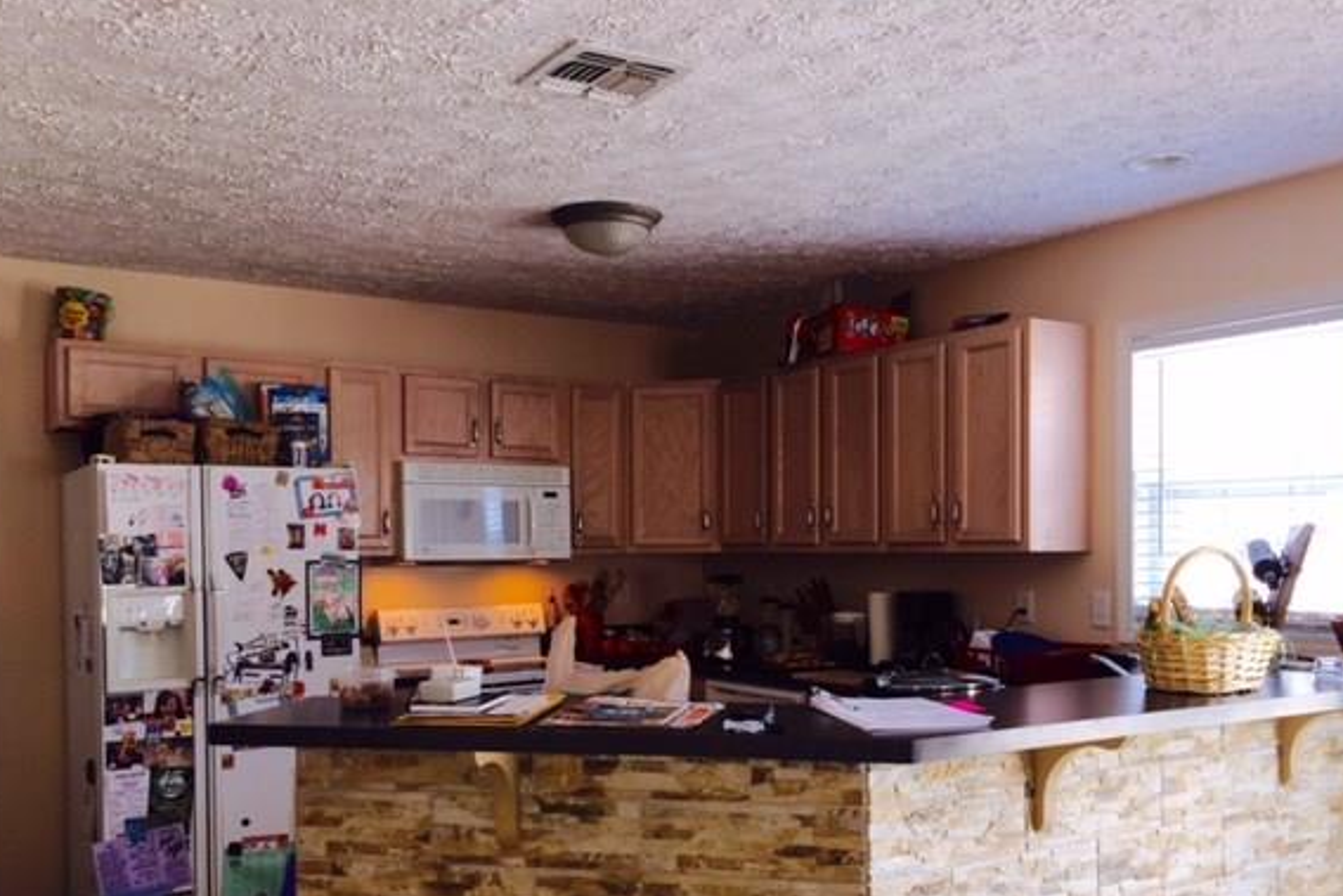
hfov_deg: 55.8
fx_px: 1269
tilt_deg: -1.5
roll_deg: -0.7
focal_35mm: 34
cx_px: 683
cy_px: 565
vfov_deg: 38.6
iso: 32
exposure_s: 1/30
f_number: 2.2
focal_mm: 4.15
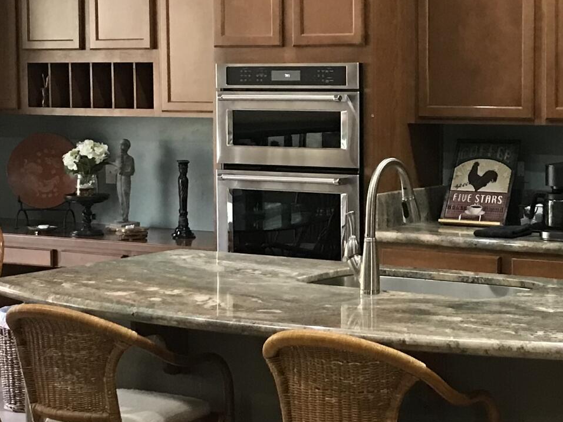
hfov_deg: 22.1
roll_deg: -0.5
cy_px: 177
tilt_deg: -3.7
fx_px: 1431
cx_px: 403
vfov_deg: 16.8
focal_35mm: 88
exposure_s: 1/15
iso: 100
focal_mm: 3.99
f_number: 1.8
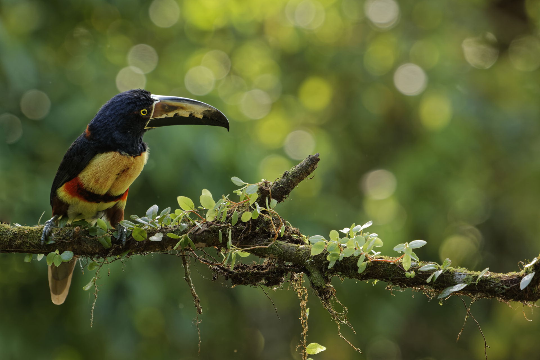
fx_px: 7424
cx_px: 270
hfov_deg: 4.2
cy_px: 180
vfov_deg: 2.8
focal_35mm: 495
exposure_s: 1/100
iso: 800
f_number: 6.3
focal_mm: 330
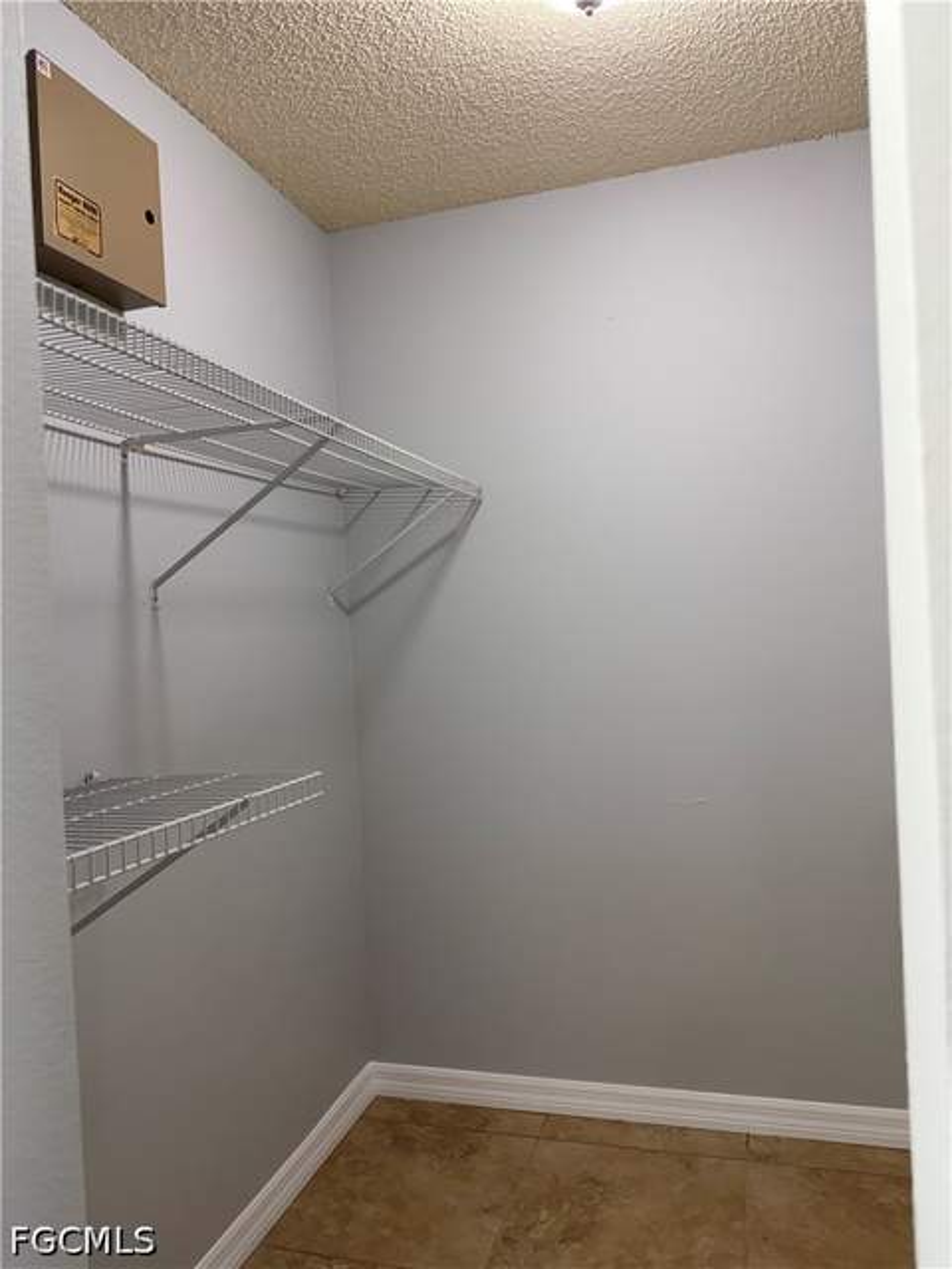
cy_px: 634
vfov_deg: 71.6
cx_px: 476
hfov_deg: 56.8
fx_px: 880
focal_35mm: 24
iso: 200
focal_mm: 6.76
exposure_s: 1/120
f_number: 1.78
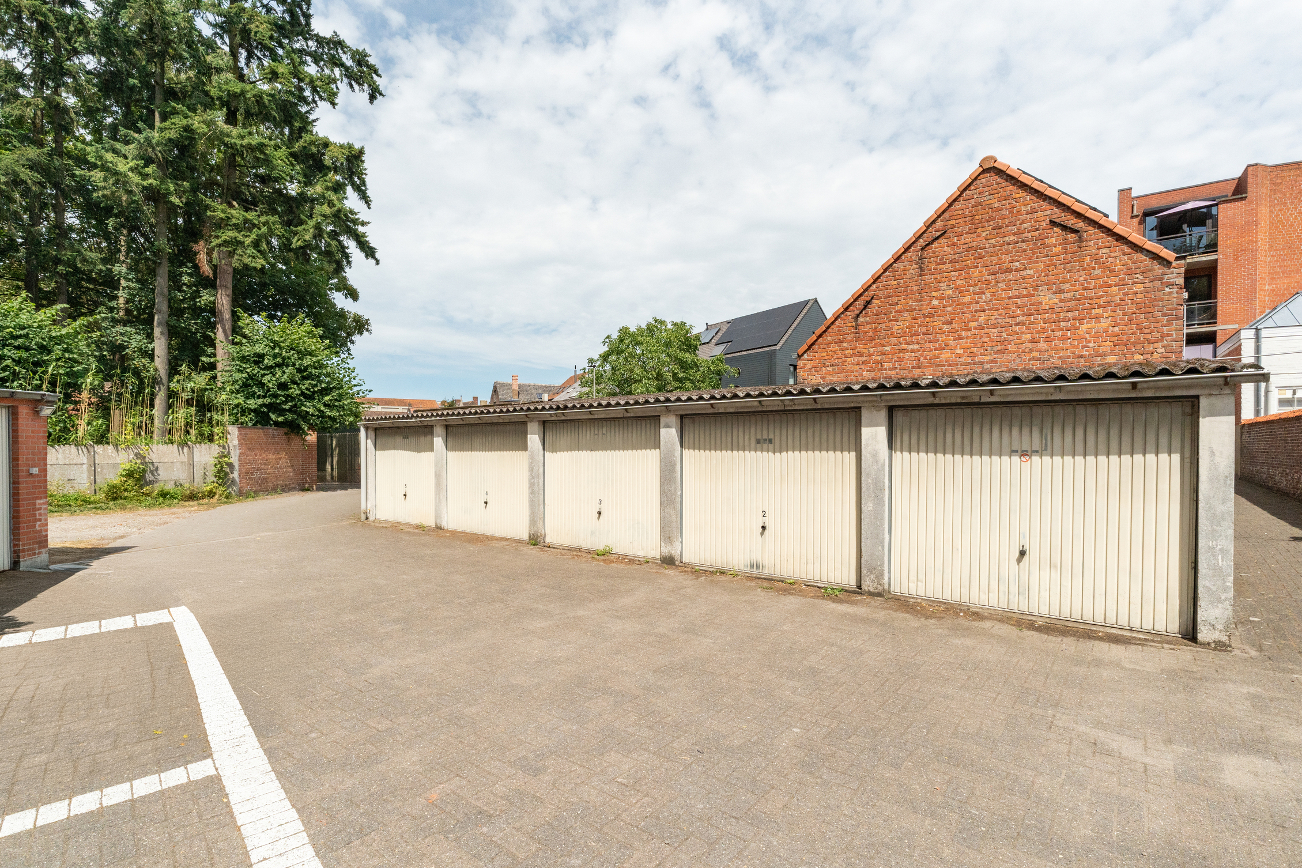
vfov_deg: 70.4
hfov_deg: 93.3
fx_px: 615
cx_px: 656
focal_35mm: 17
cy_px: 459
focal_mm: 16
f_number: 11
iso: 1600
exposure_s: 1/3200
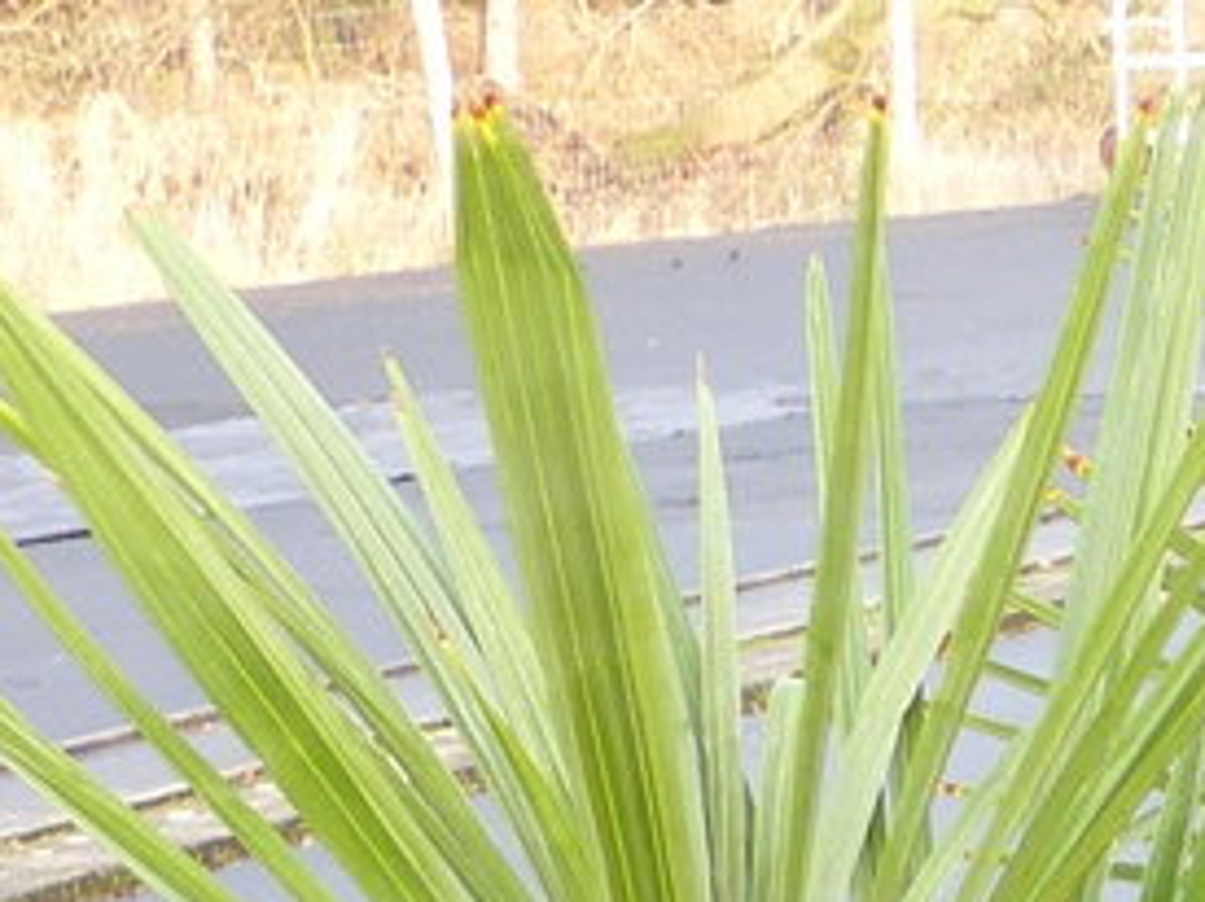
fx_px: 7098
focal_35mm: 204
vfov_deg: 7.2
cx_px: 2857
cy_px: 1121
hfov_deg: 8.8
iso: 100
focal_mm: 6.3
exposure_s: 1/80
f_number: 2.8
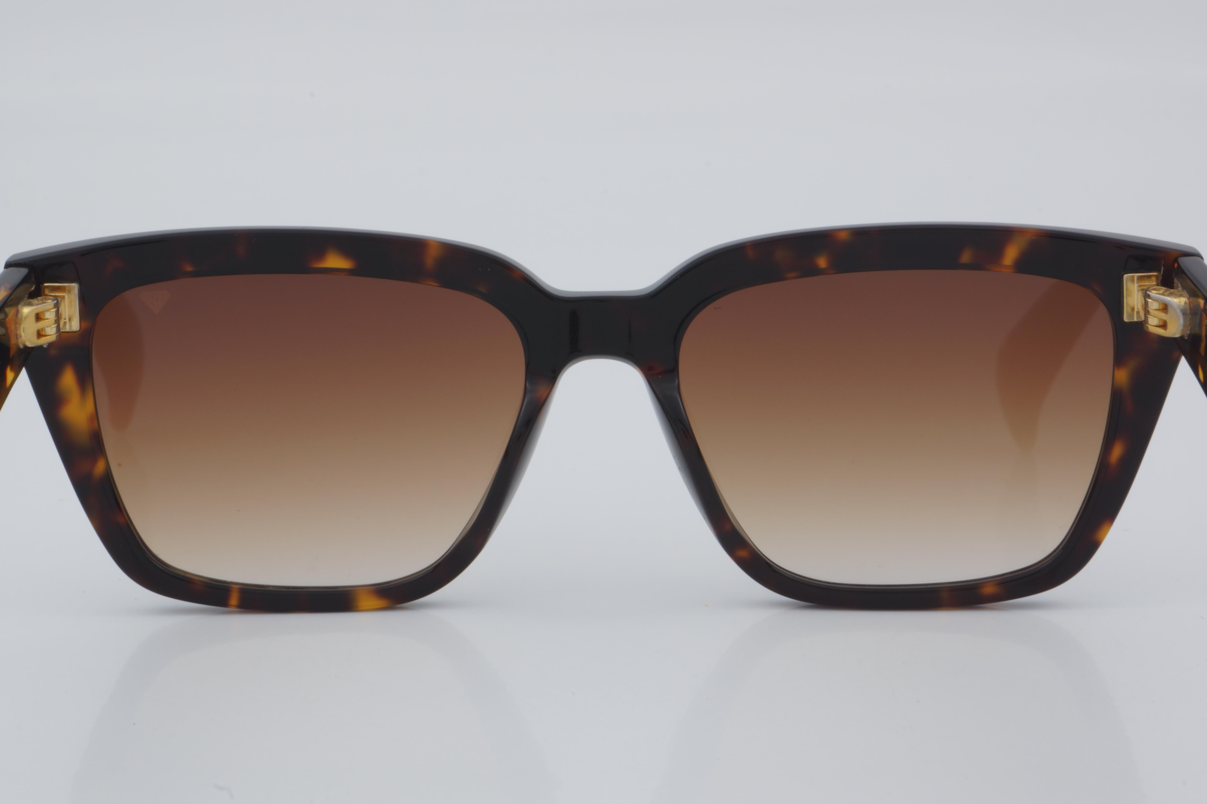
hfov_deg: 24.6
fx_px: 2766
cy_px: 402
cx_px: 604
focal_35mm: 82
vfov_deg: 16.6
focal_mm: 55
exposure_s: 1/4
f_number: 32
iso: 100
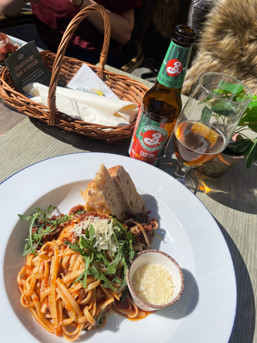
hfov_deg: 53.1
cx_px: 128
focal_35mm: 26
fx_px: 257
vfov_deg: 67.3
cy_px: 172
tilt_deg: -46.9
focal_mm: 4.2
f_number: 1.6
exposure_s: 1/7299
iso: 32
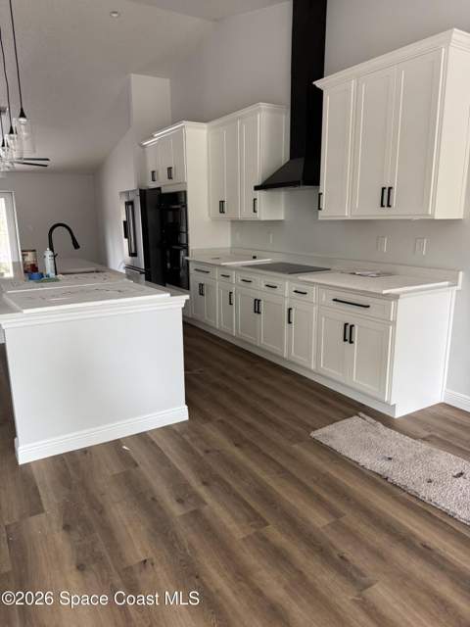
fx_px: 434
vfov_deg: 71.6
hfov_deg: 56.8
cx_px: 235
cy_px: 314
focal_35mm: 24
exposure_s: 1/60
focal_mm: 6.76
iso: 250
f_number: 1.78
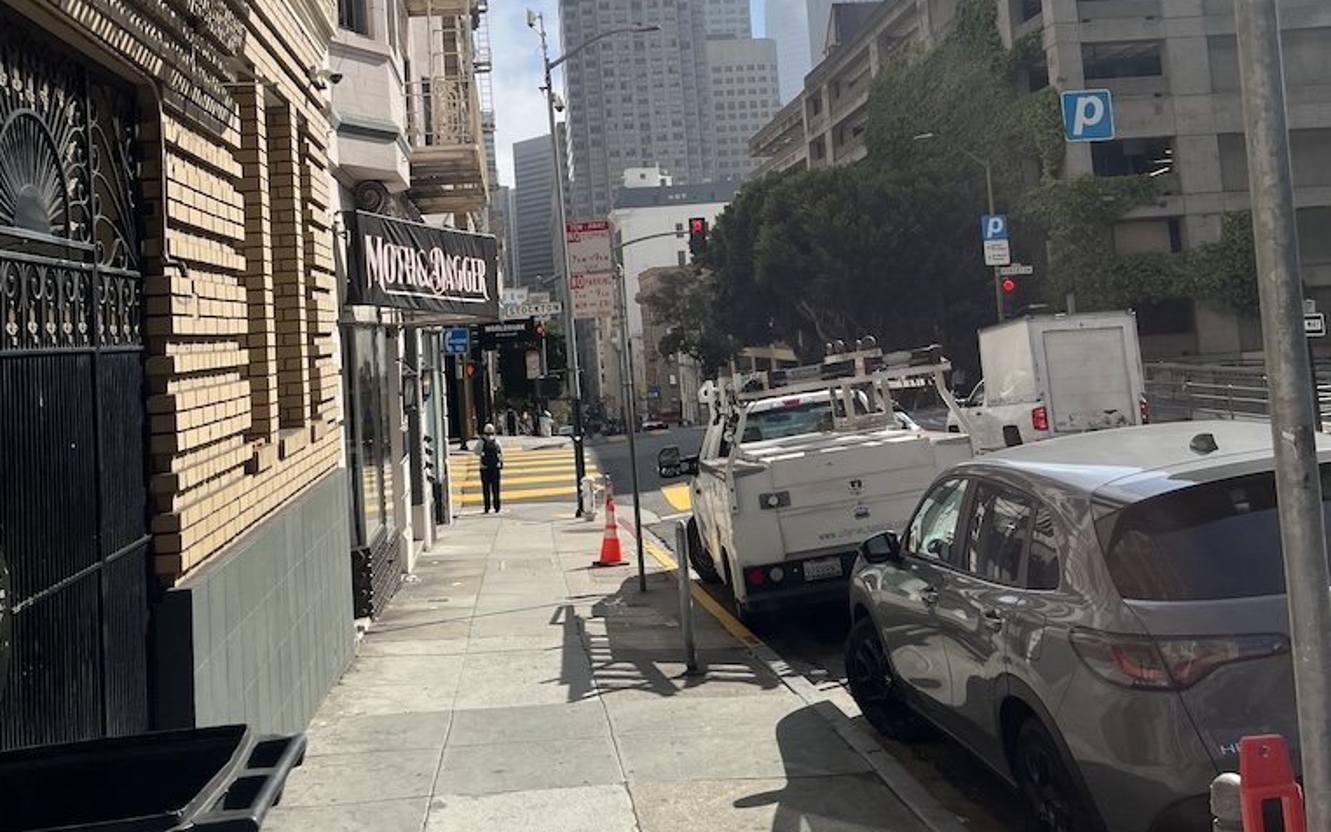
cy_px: 199
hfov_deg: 52.7
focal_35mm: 37
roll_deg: +2.6
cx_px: 663
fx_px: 1342
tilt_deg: +6.6
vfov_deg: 33.7
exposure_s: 1/5319
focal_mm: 5.1
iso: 50
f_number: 1.6
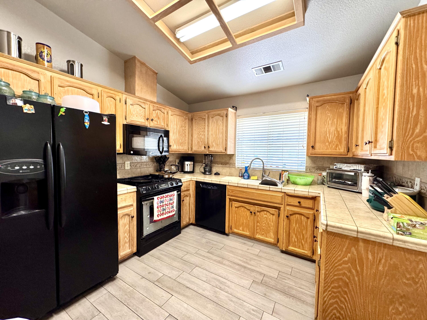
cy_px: 160
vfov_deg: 85.7
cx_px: 214
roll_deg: -1.8
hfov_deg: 102.1
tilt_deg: -2.4
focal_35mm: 14
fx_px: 173
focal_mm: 2.22
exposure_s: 1/120
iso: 320
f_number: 2.2
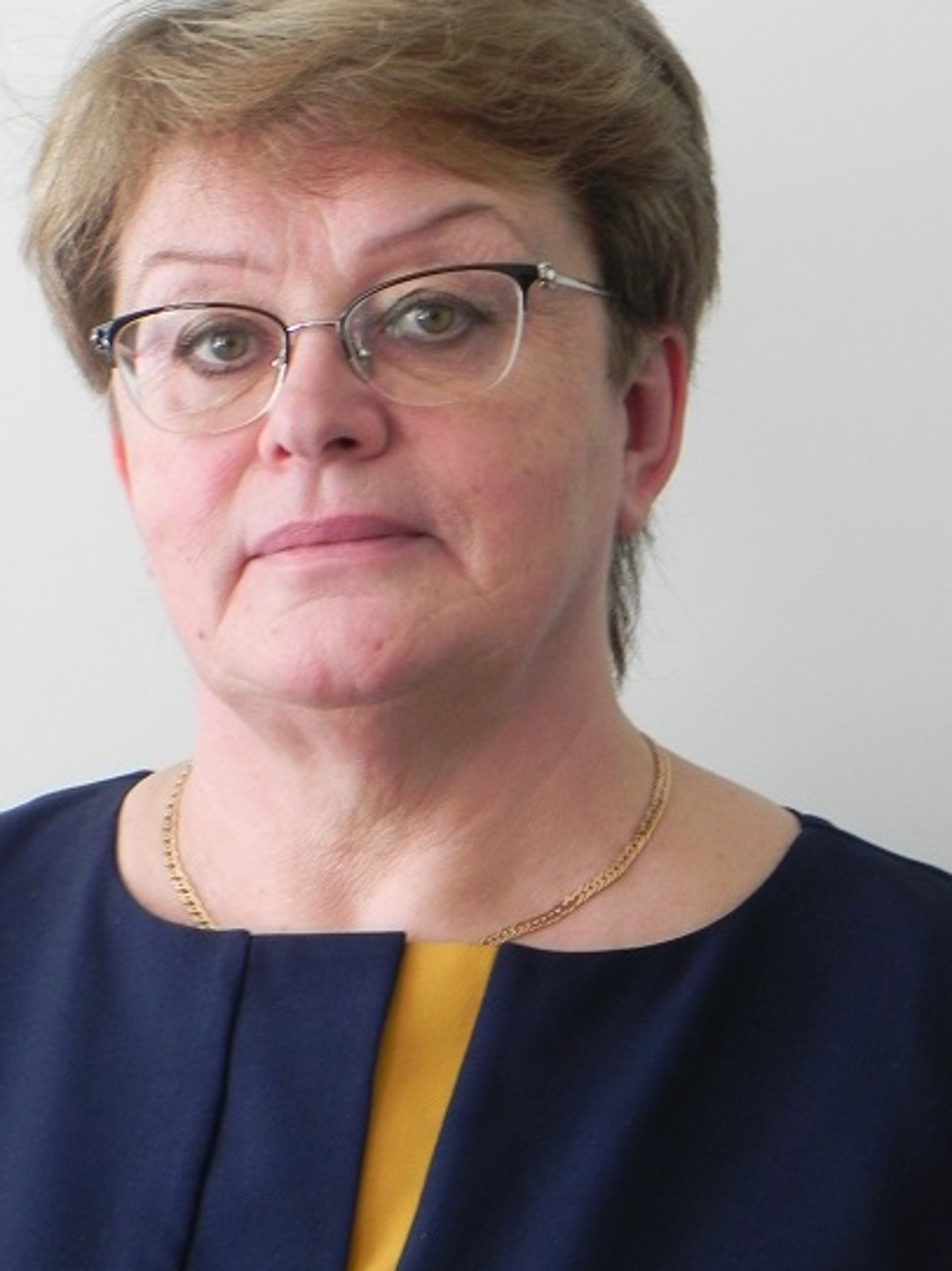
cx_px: 413
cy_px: 830
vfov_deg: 12.7
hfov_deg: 9.6
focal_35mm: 155
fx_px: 5688
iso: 258
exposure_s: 1/30
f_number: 4
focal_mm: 18.8
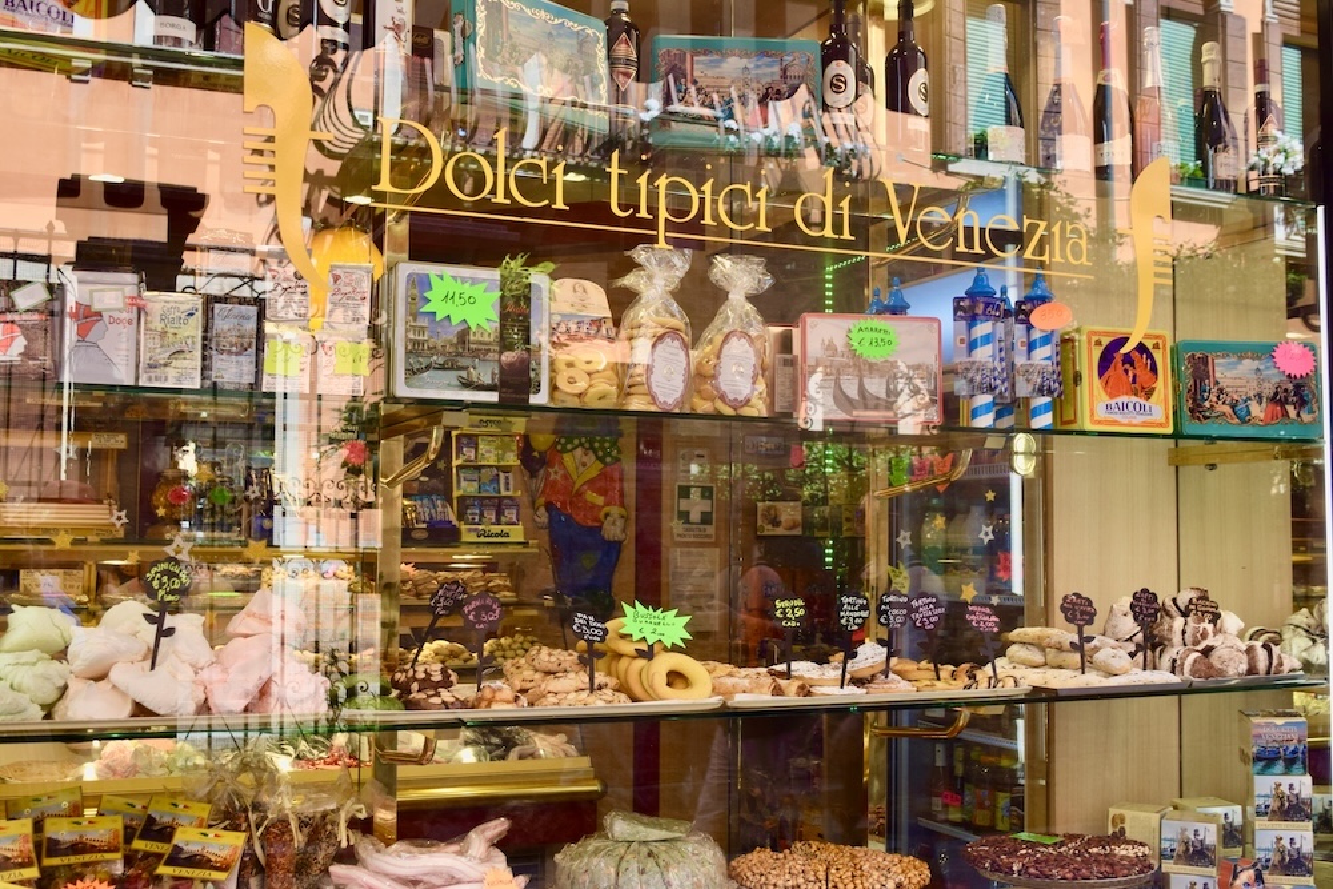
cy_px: 444
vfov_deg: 31.9
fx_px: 1555
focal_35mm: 42
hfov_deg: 46.4
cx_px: 666
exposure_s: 1/160
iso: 400
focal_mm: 28
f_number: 6.3
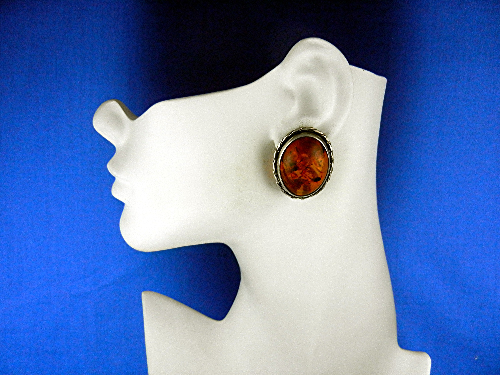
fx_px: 491
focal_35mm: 34
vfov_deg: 41.8
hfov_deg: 54.0
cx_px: 250
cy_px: 188
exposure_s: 1/92.3
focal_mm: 6.2
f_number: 3.6
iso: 640
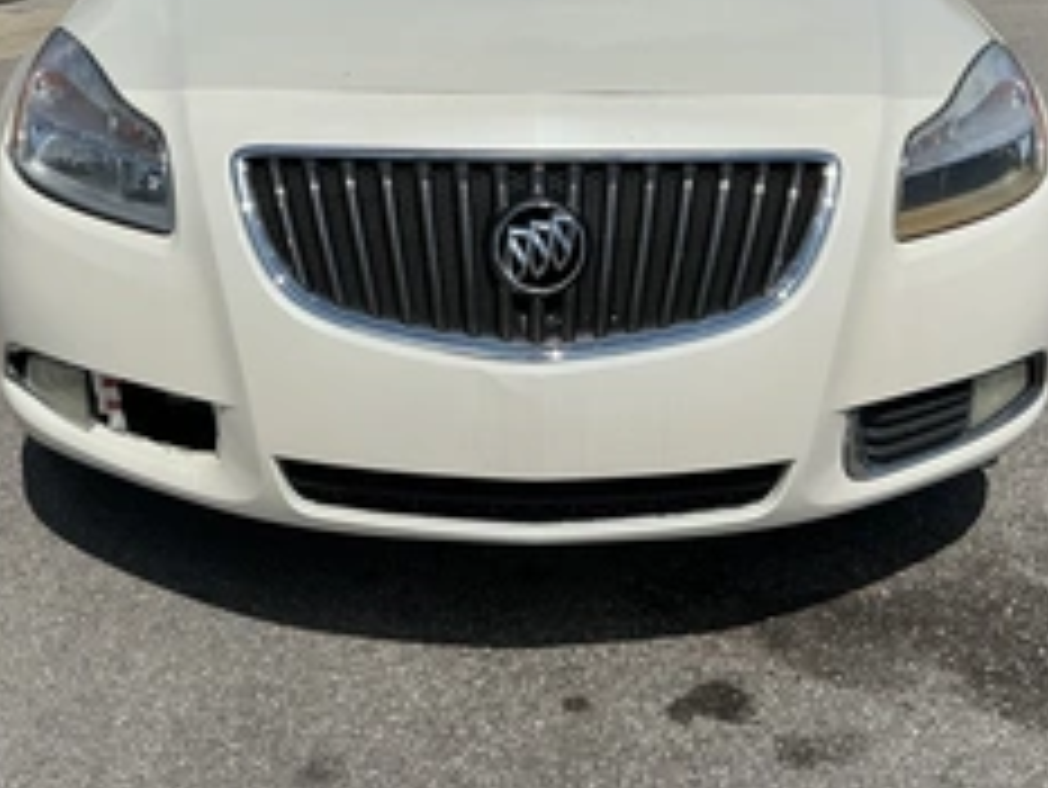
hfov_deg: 39.6
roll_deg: -0.8
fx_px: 1454
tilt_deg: -9.4
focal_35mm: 48
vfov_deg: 29.5
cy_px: 135
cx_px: 508
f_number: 1.8
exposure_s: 1/4785
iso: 25
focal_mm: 3
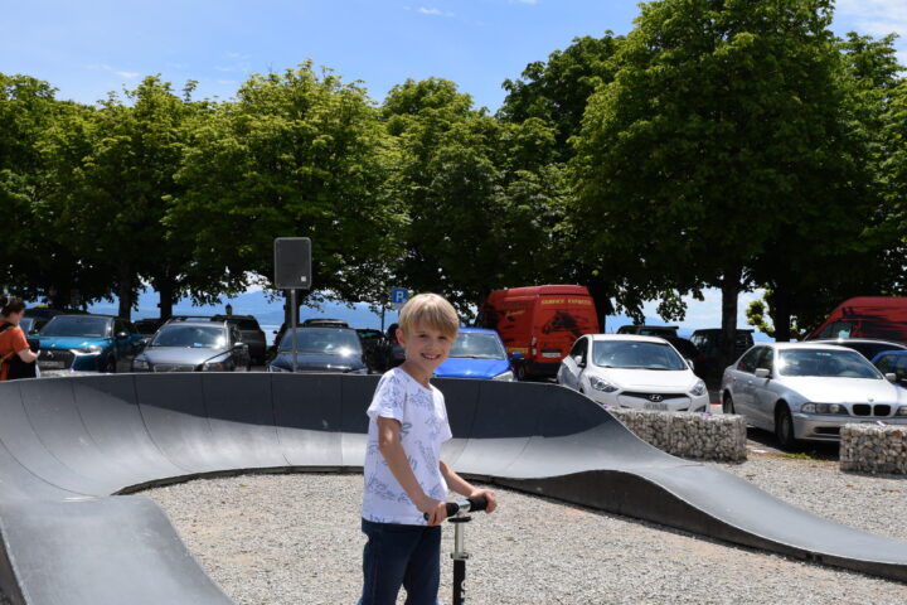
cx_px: 454
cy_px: 302
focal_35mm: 27
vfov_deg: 47.9
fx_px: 680
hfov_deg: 67.4
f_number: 10
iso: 200
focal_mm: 18
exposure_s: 1/400
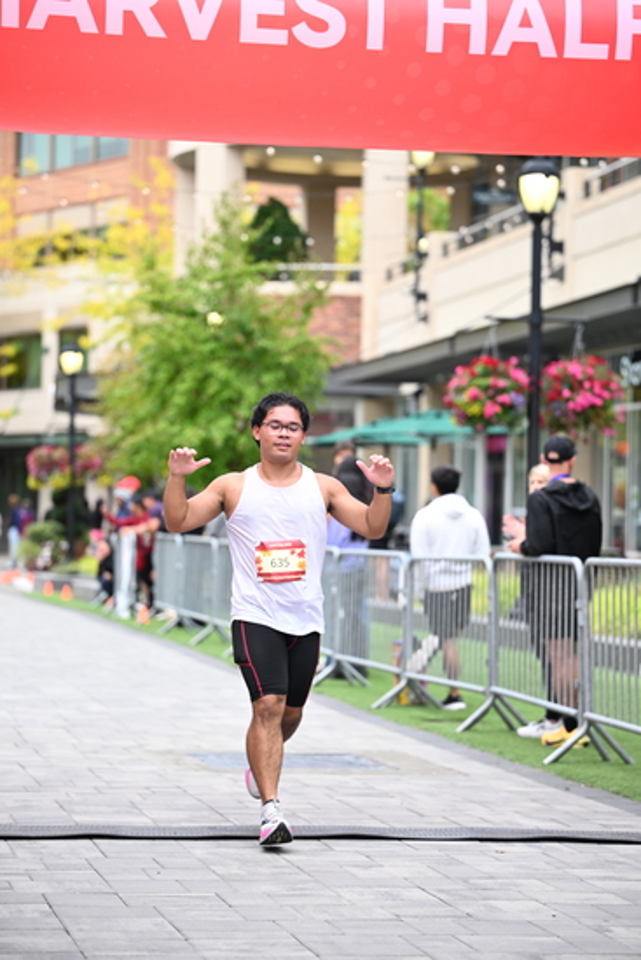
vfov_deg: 19.8
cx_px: 320
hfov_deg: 13.3
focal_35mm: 103
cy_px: 480
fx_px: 2749
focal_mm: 103
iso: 800
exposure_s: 1/1600
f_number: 2.8
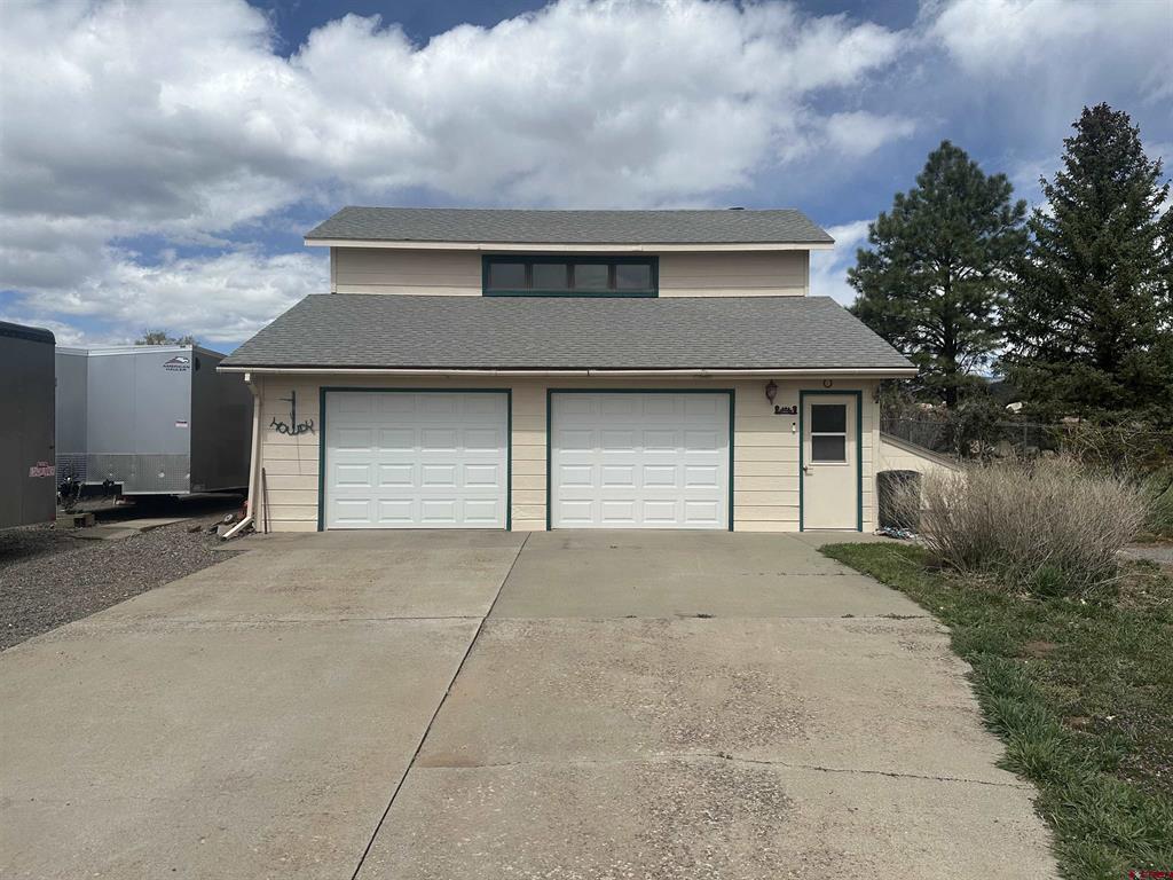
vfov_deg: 56.8
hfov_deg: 71.6
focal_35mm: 24
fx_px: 813
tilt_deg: +0.2
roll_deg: -0.6
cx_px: 586
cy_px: 440
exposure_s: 1/8929
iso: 80
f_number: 1.78
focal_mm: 6.86
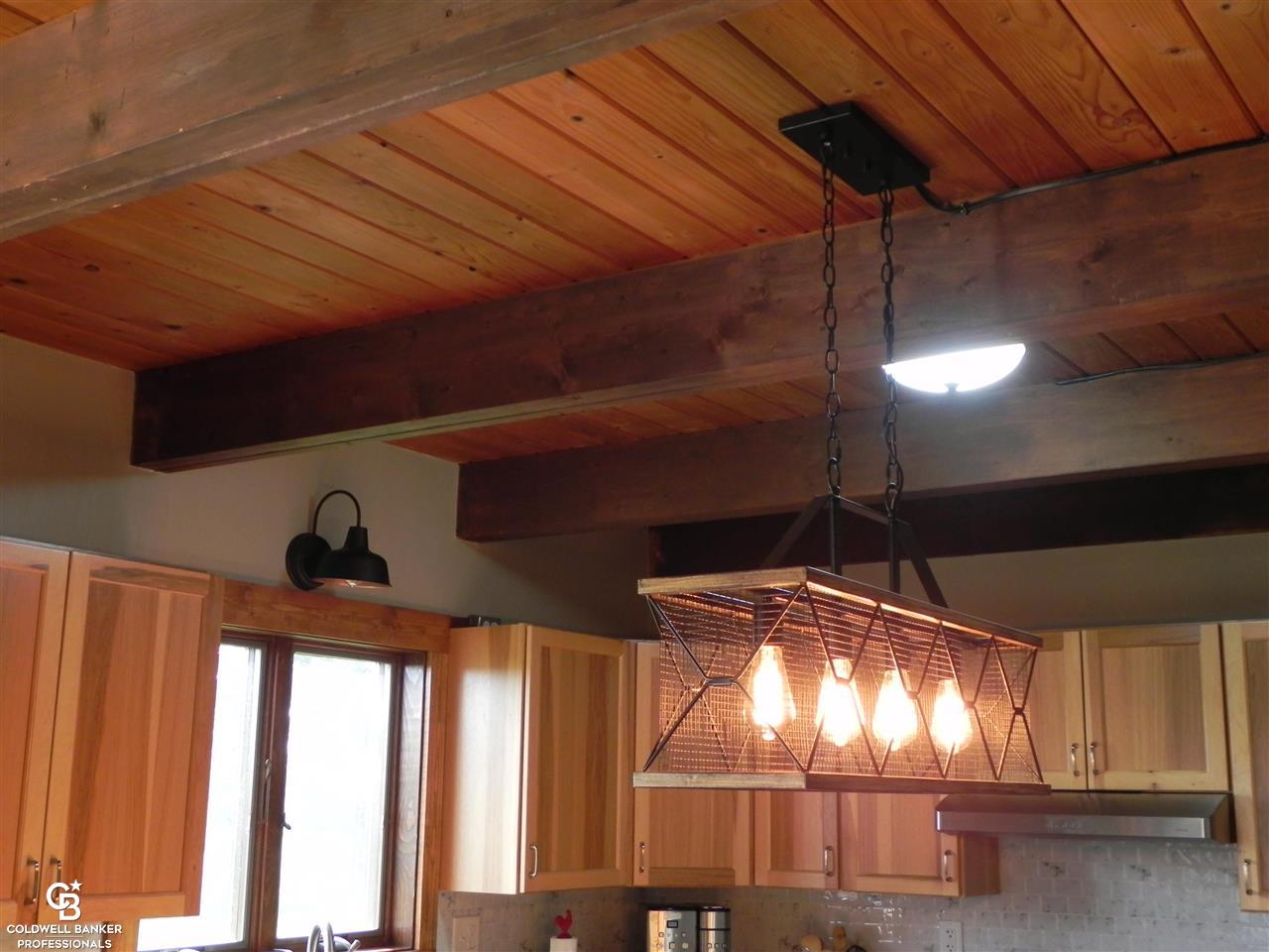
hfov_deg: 45.8
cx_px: 634
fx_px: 1503
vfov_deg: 35.1
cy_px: 476
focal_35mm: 41
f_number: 3.2
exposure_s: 1/30
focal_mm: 7.3
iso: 300
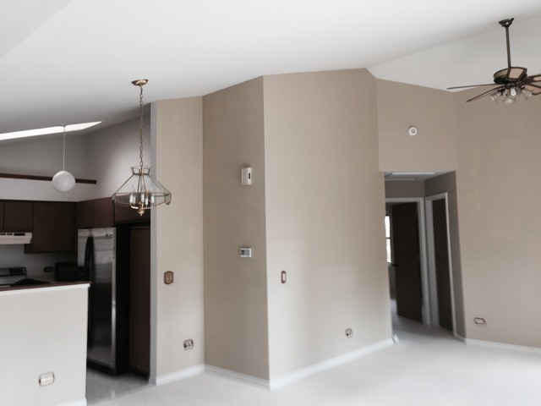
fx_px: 453
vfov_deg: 48.2
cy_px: 203
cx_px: 270
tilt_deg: +5.1
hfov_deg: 61.7
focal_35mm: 29
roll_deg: +1.6
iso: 32
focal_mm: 4.15
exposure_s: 1/60
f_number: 2.2
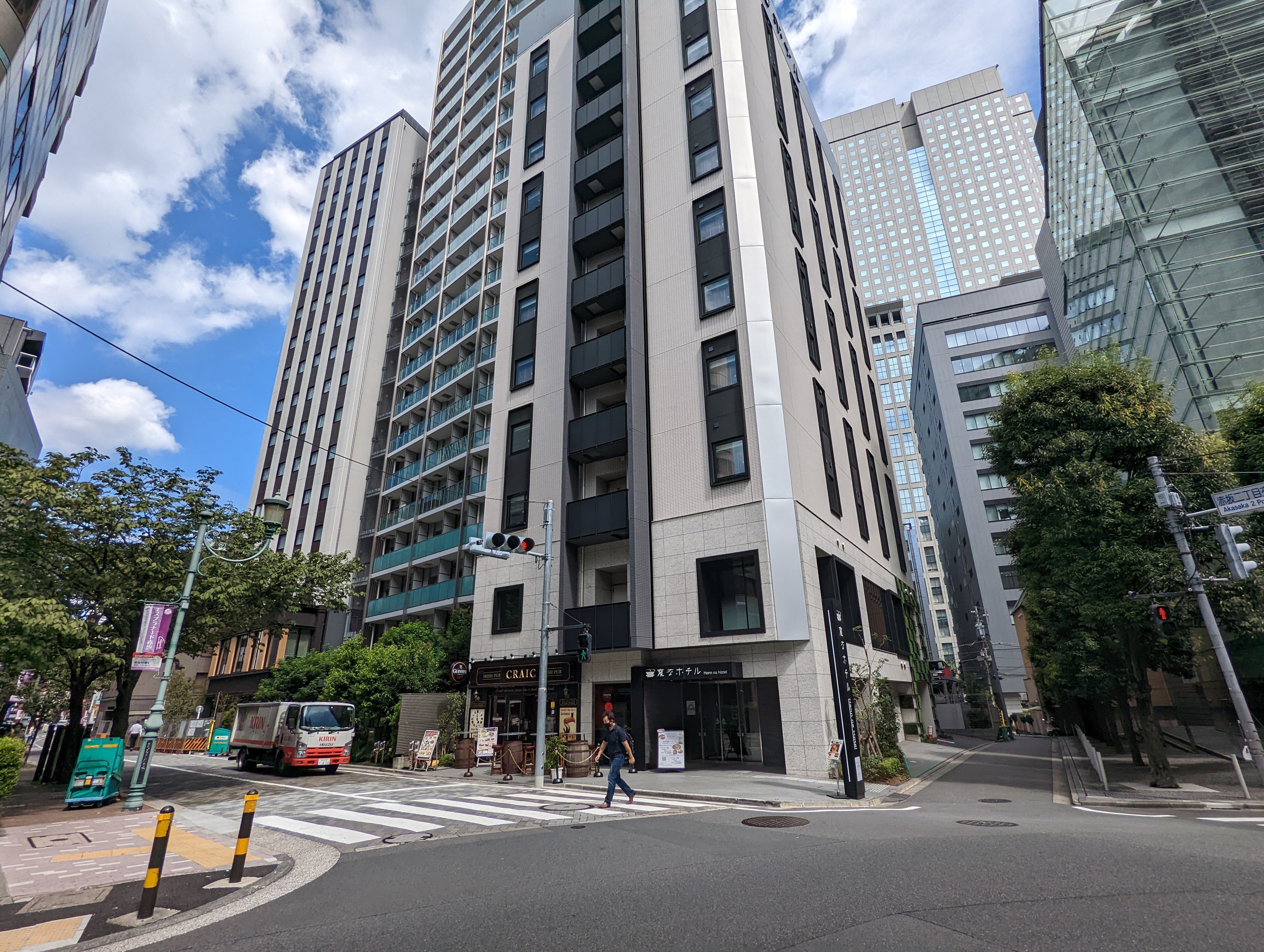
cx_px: 632
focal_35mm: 16
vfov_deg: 78.2
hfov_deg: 94.4
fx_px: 585
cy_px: 476
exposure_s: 1/2066
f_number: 2.2
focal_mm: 2.35
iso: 48
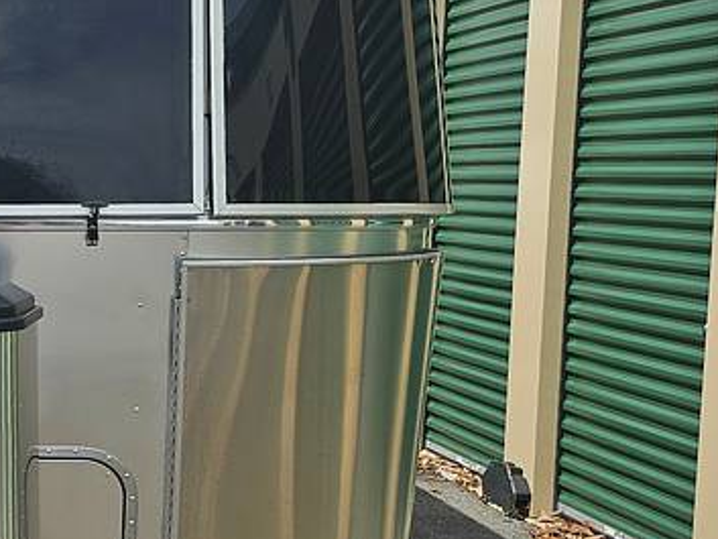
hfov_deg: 25.9
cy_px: 323
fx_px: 1411
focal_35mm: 68
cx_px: -114
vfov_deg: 21.6
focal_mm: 5
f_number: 1.8
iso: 50
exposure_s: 1/2969
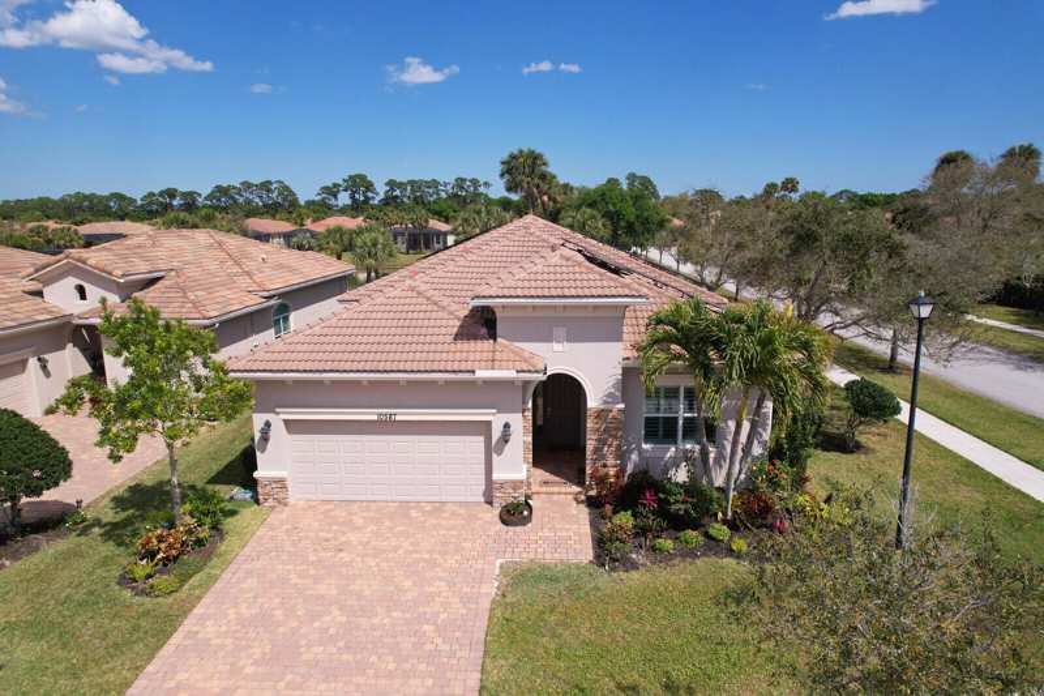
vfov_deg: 57.2
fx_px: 638
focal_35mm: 22
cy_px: 348
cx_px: 522
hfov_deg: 78.6
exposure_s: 1/3000
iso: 120
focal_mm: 8.38
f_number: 2.8
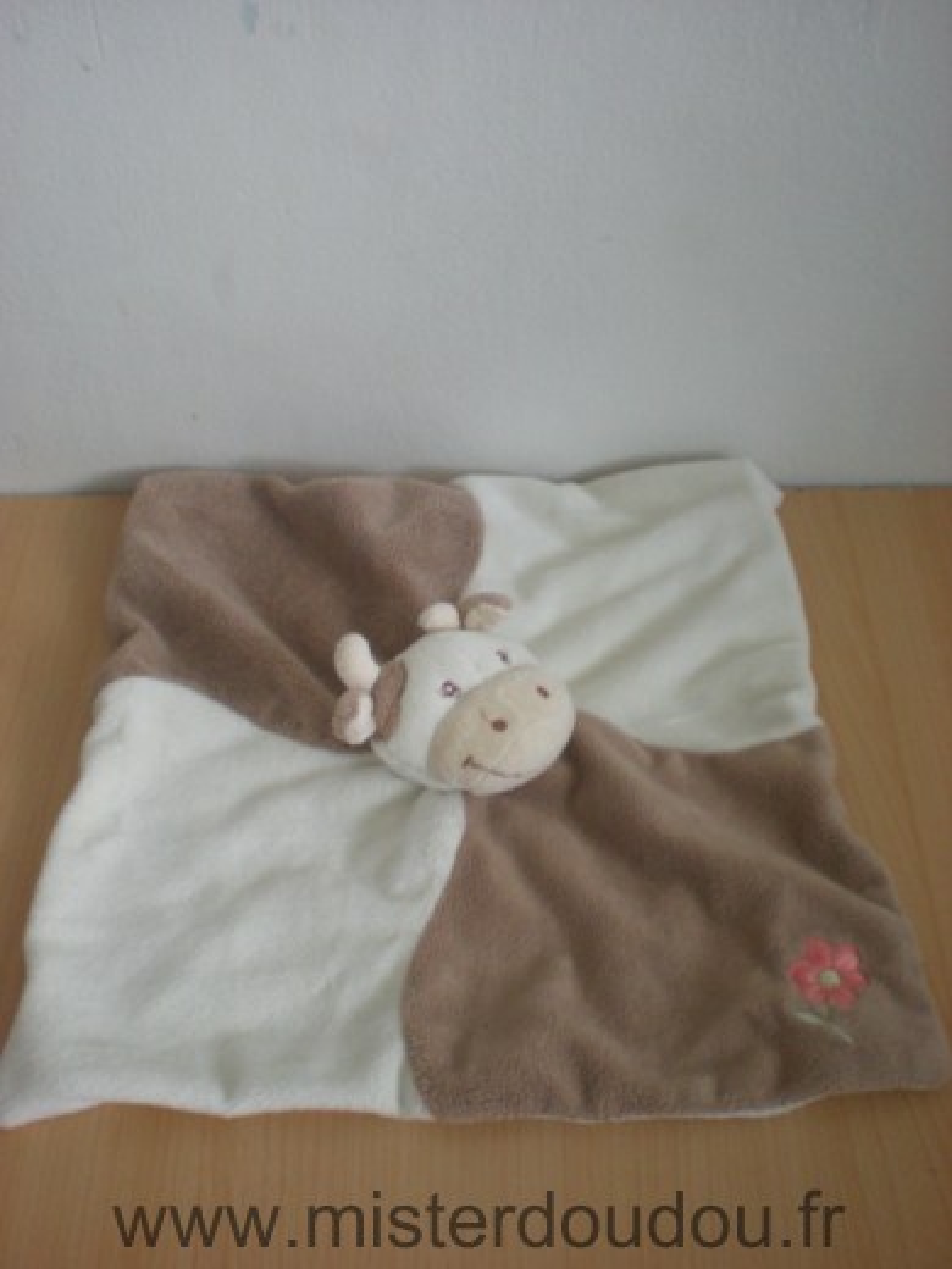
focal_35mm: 38
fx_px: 1393
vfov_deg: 49.0
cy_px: 634
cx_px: 476
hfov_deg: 37.7
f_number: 3.1
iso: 200
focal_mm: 6.3
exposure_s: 1/50
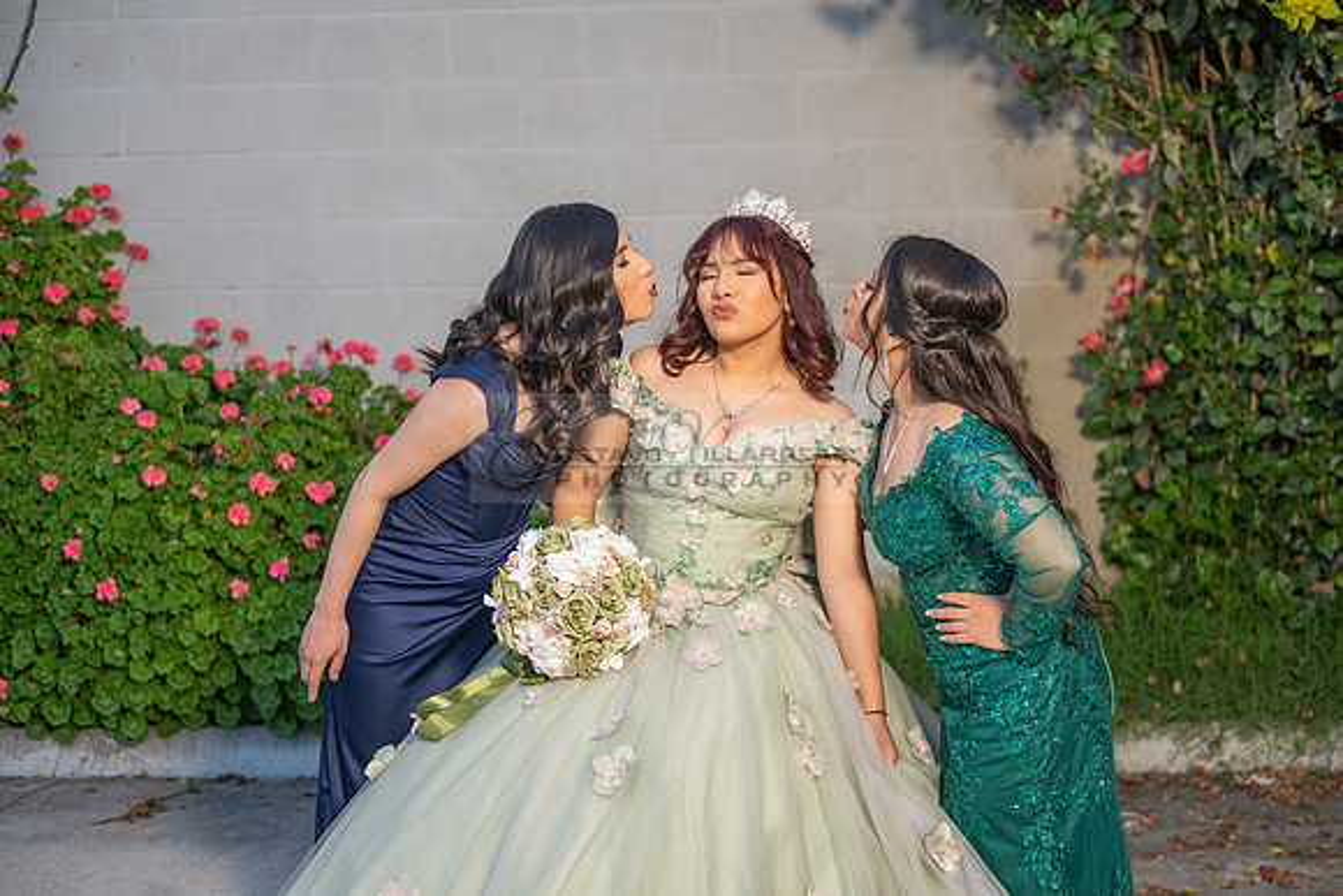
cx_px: 672
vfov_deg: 24.2
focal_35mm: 56
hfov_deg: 35.6
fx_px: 2090
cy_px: 448
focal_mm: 56
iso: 200
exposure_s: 1/160
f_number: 2.8
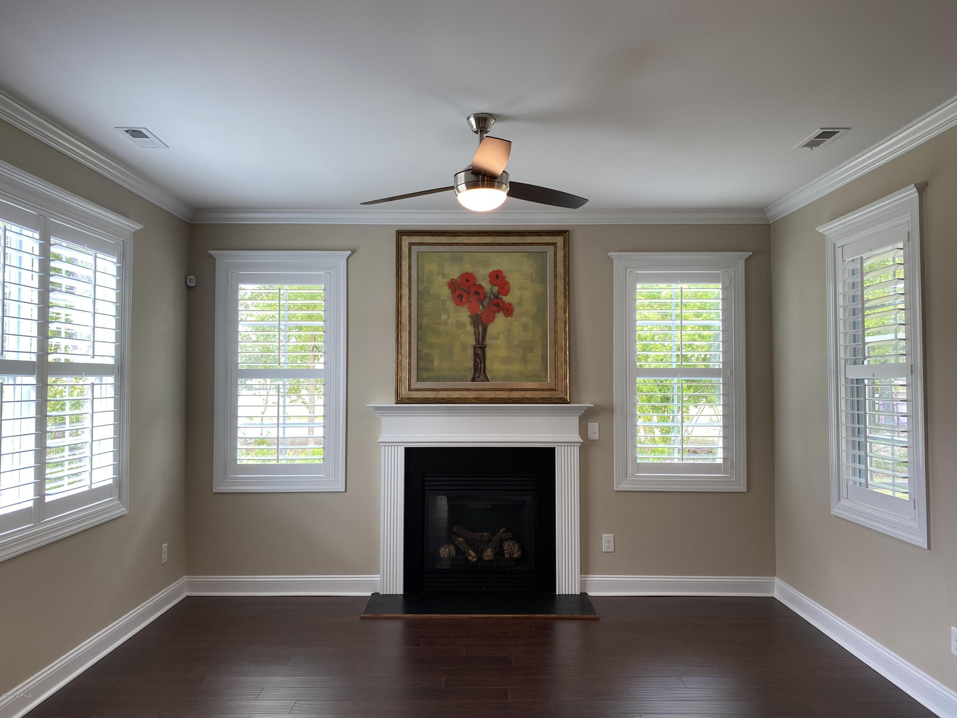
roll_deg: -0.1
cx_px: 478
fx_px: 719
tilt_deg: +1.5
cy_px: 359
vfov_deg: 53.1
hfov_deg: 67.3
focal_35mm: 26
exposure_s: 1/120
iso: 80
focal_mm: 4.25
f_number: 1.8
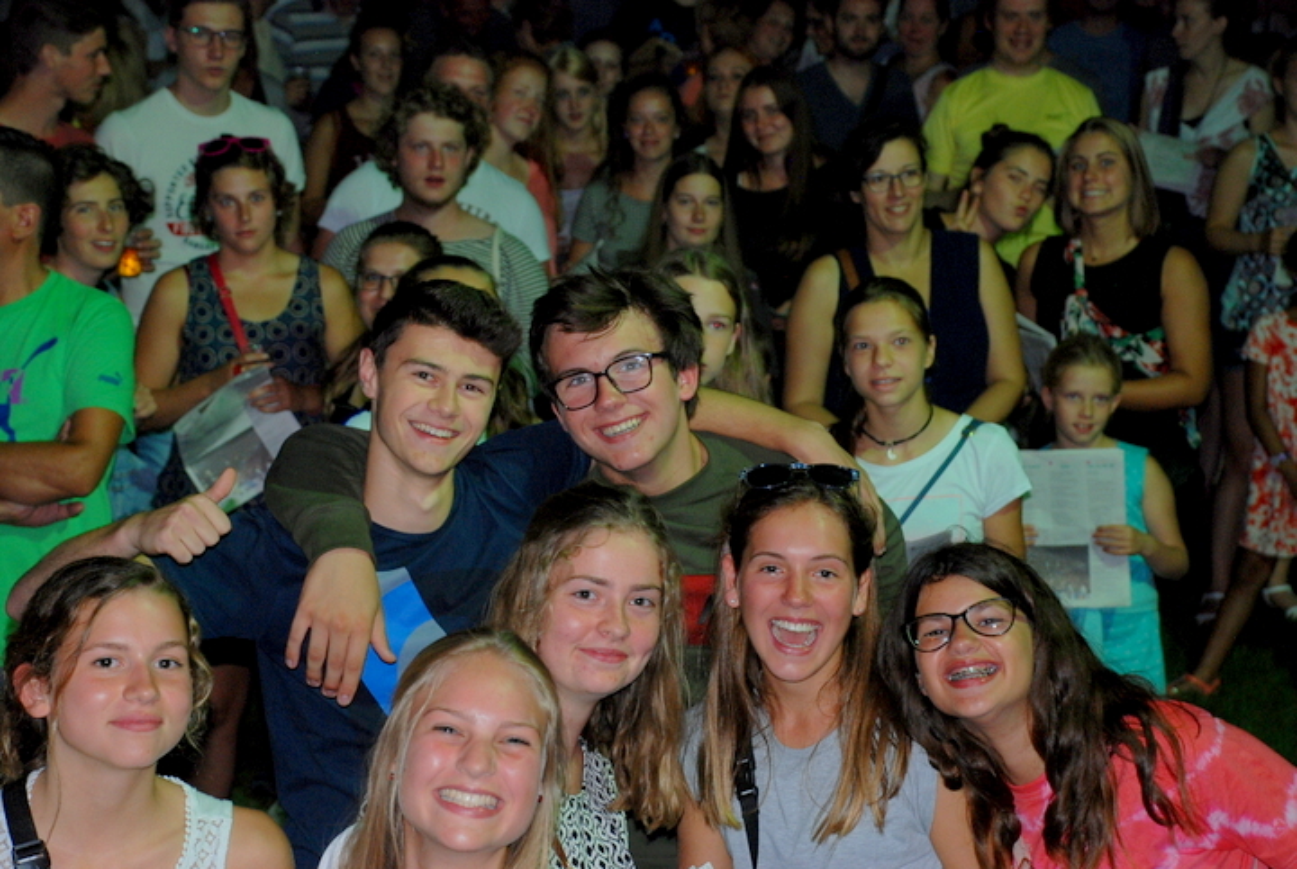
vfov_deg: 14.7
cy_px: 434
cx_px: 648
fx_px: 3355
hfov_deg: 21.9
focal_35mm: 93
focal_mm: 62
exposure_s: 1/60
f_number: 5.3
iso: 320
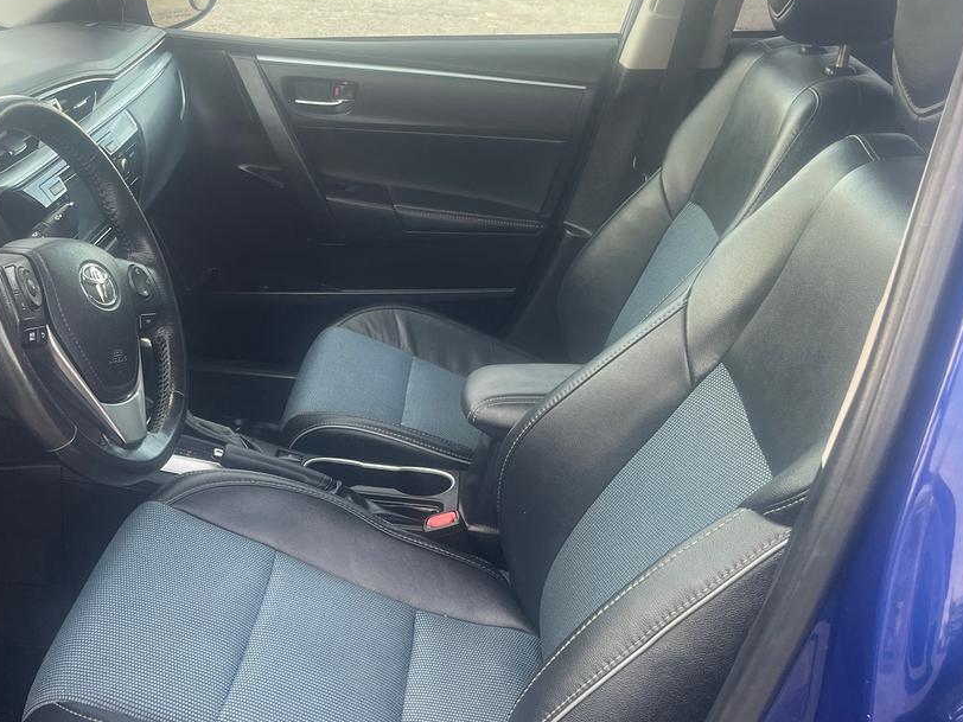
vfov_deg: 35.1
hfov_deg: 45.0
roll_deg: -1.8
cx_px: 307
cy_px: 418
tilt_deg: -28.0
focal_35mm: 41
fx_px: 1141
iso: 125
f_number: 1.6
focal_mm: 5.1
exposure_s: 1/114
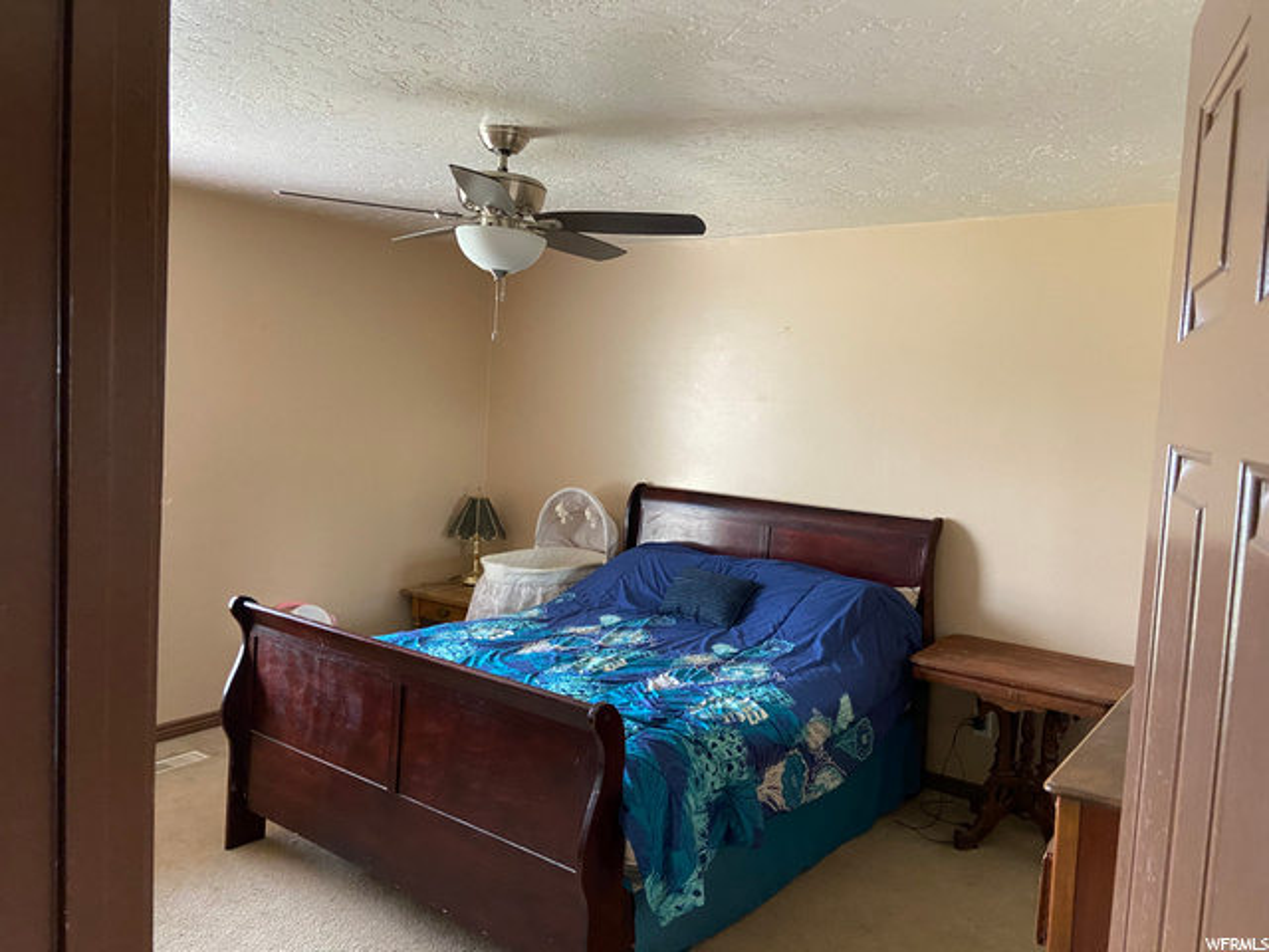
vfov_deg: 53.1
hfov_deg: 67.3
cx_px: 634
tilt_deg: -4.8
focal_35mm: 26
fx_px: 953
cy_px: 476
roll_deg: -2.8
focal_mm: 4.25
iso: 400
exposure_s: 1/60
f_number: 1.8
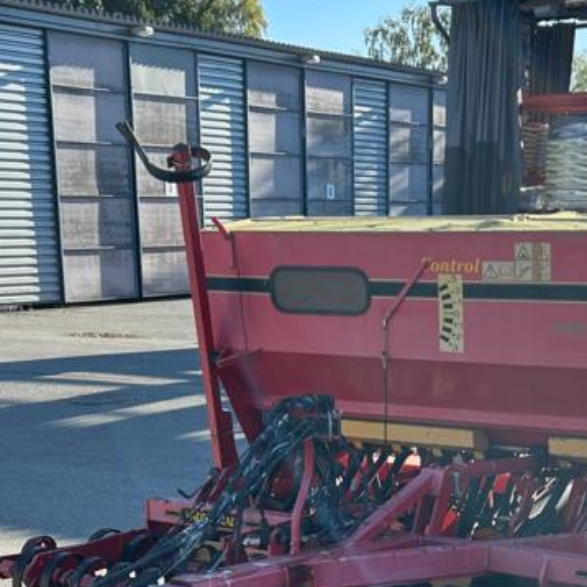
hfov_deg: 24.3
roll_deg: +1.1
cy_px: 577
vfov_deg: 23.4
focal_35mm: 71
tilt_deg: -13.5
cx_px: 358
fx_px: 1362
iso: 50
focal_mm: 5.7
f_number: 1.5
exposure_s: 1/1412
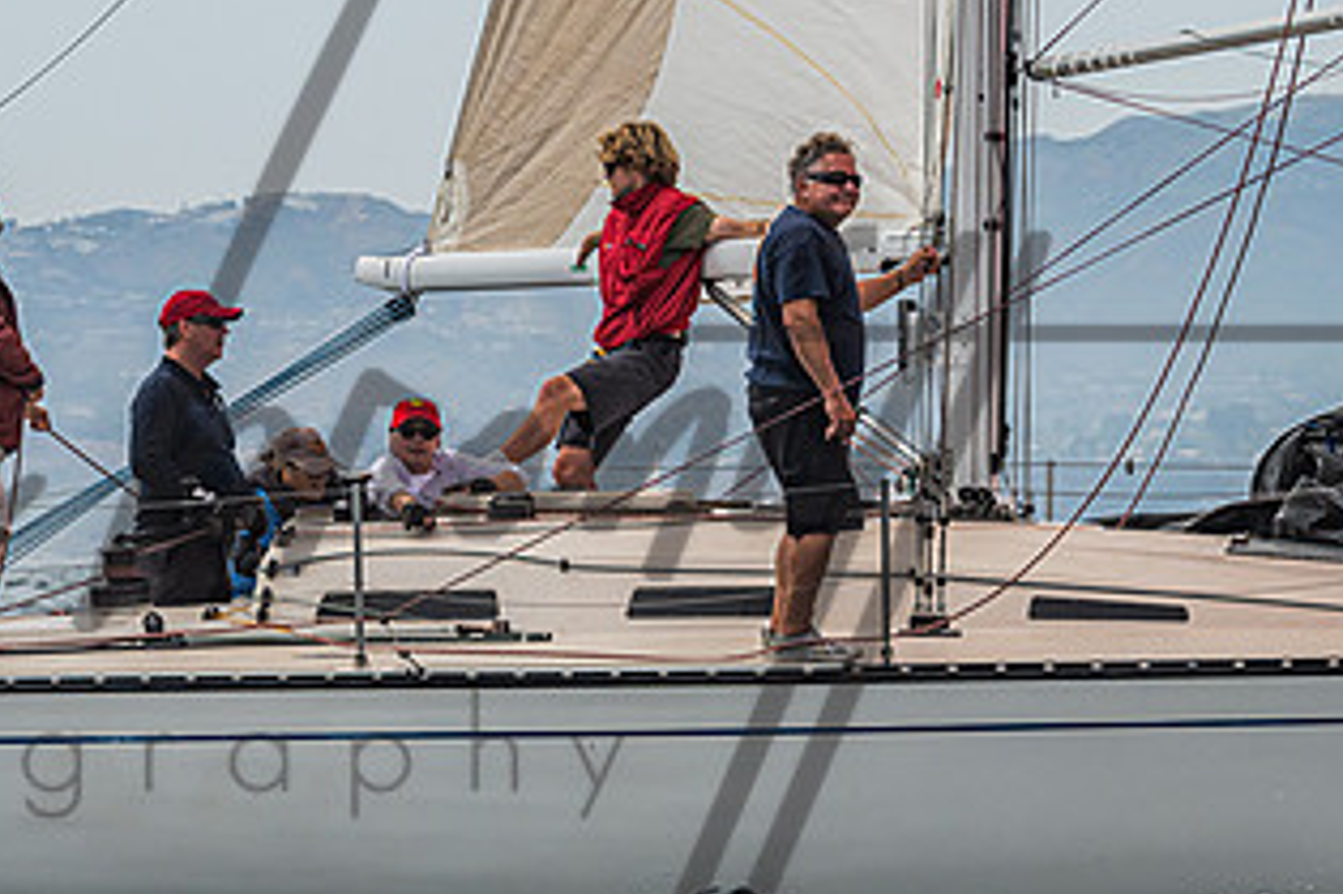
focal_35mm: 268
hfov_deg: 7.7
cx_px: 436
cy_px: 434
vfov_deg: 5.1
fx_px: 9992
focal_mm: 145
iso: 400
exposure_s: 1/2500
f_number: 8
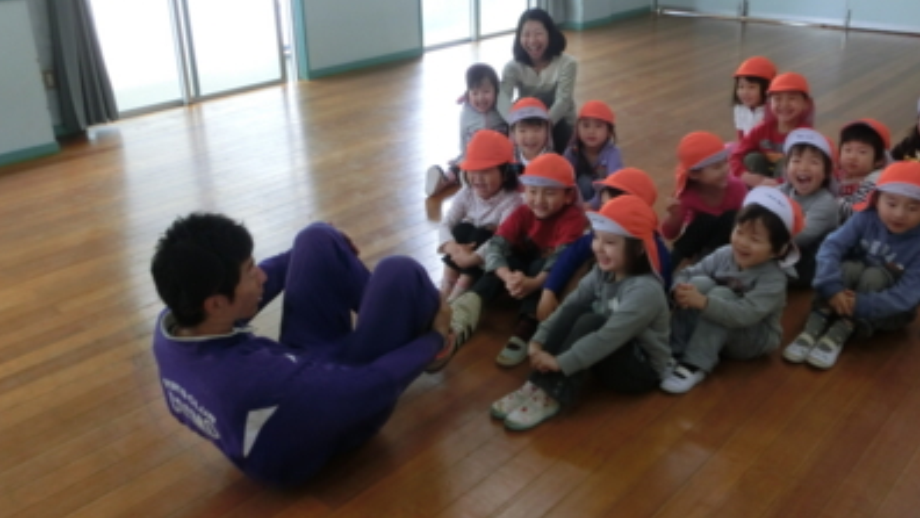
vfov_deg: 35.5
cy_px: 204
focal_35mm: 33
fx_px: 805
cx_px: 458
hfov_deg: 59.5
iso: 800
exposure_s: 1/250
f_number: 3.5
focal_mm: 5.36
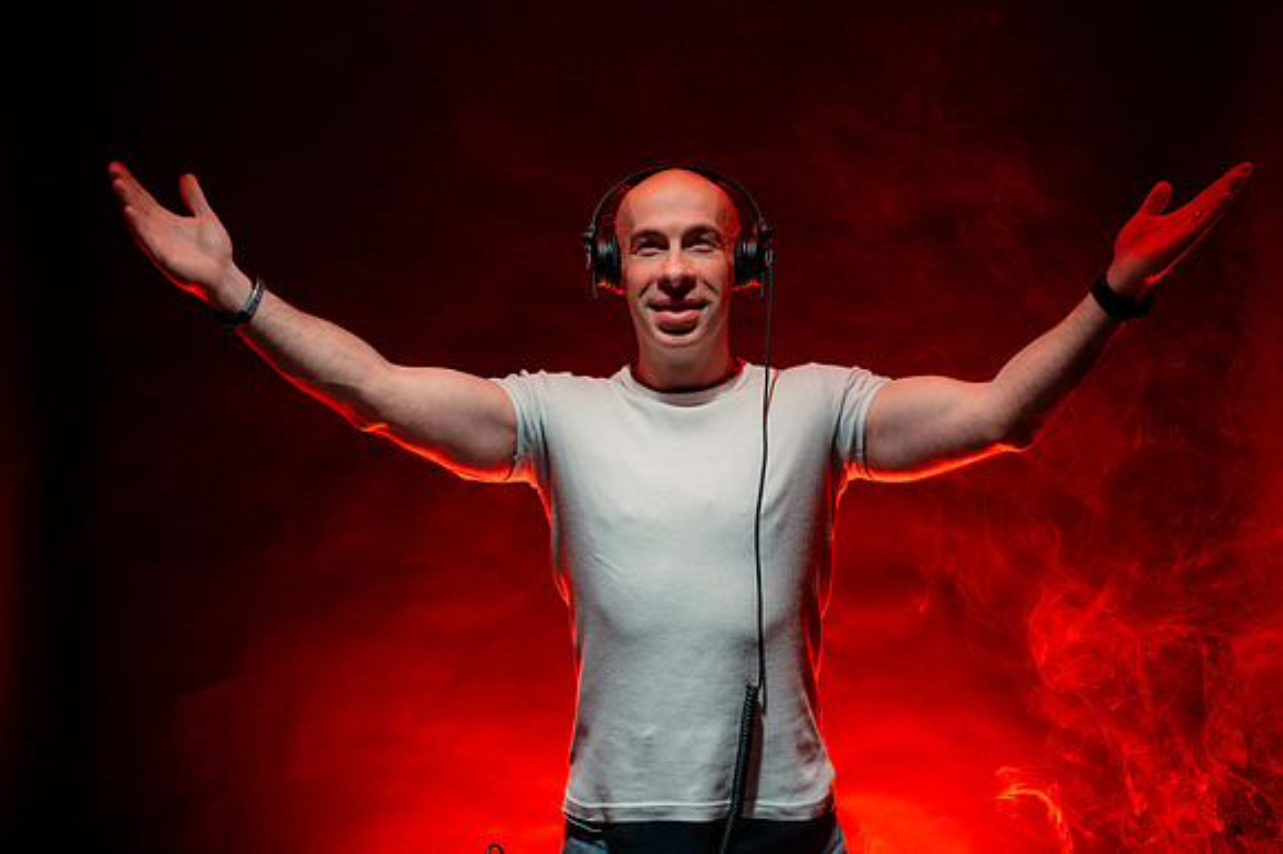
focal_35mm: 51
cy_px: 374
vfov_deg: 26.7
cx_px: 721
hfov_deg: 39.2
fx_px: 1801
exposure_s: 1/80
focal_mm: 45
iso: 800
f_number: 2.8
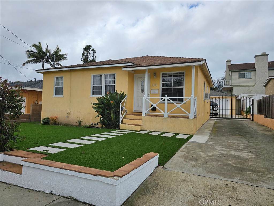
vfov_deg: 58.9
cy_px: 103
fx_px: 182
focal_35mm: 23
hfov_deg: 73.9
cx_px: 137
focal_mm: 6.3
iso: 16
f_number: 1.7
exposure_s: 1/1509
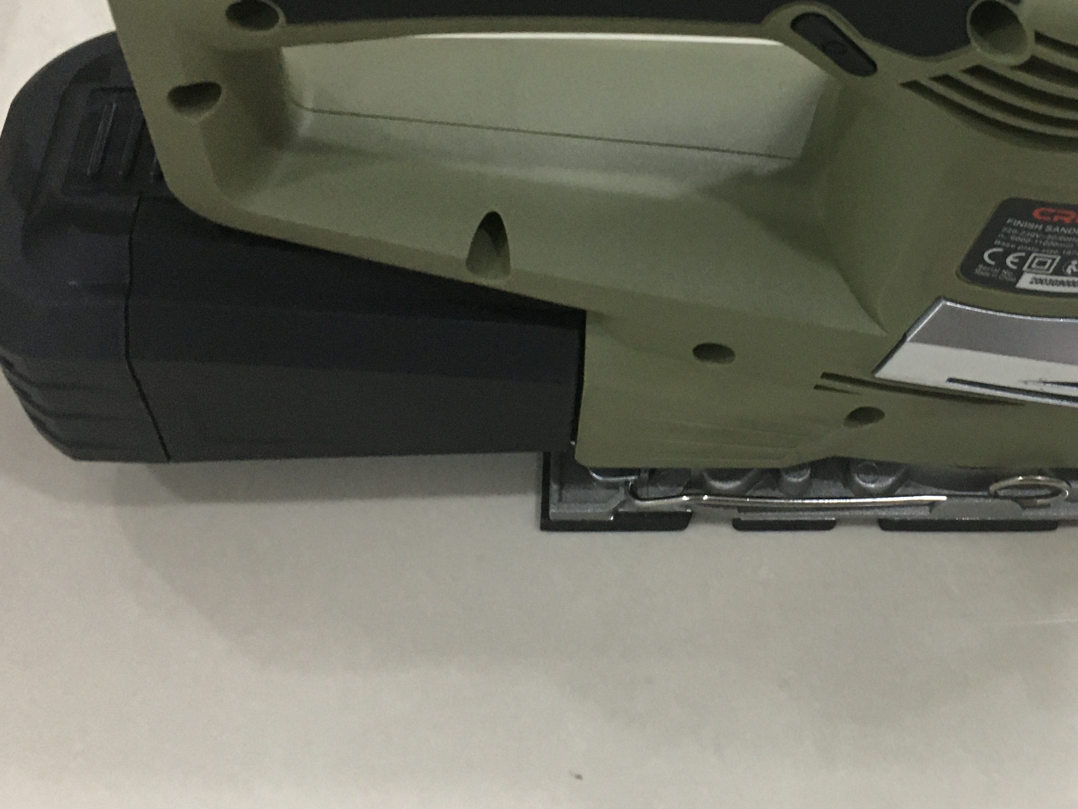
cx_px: 743
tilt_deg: -52.4
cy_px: 180
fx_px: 1588
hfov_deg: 37.0
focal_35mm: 51
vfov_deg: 28.1
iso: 200
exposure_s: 1/20
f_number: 2.2
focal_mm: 4.15
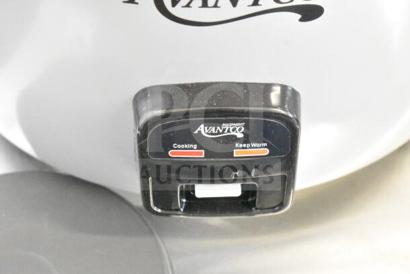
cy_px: 137
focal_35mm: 82
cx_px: 205
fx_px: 940
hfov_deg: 24.6
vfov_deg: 16.6
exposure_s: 1/50
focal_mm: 55
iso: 25600
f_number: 5.6
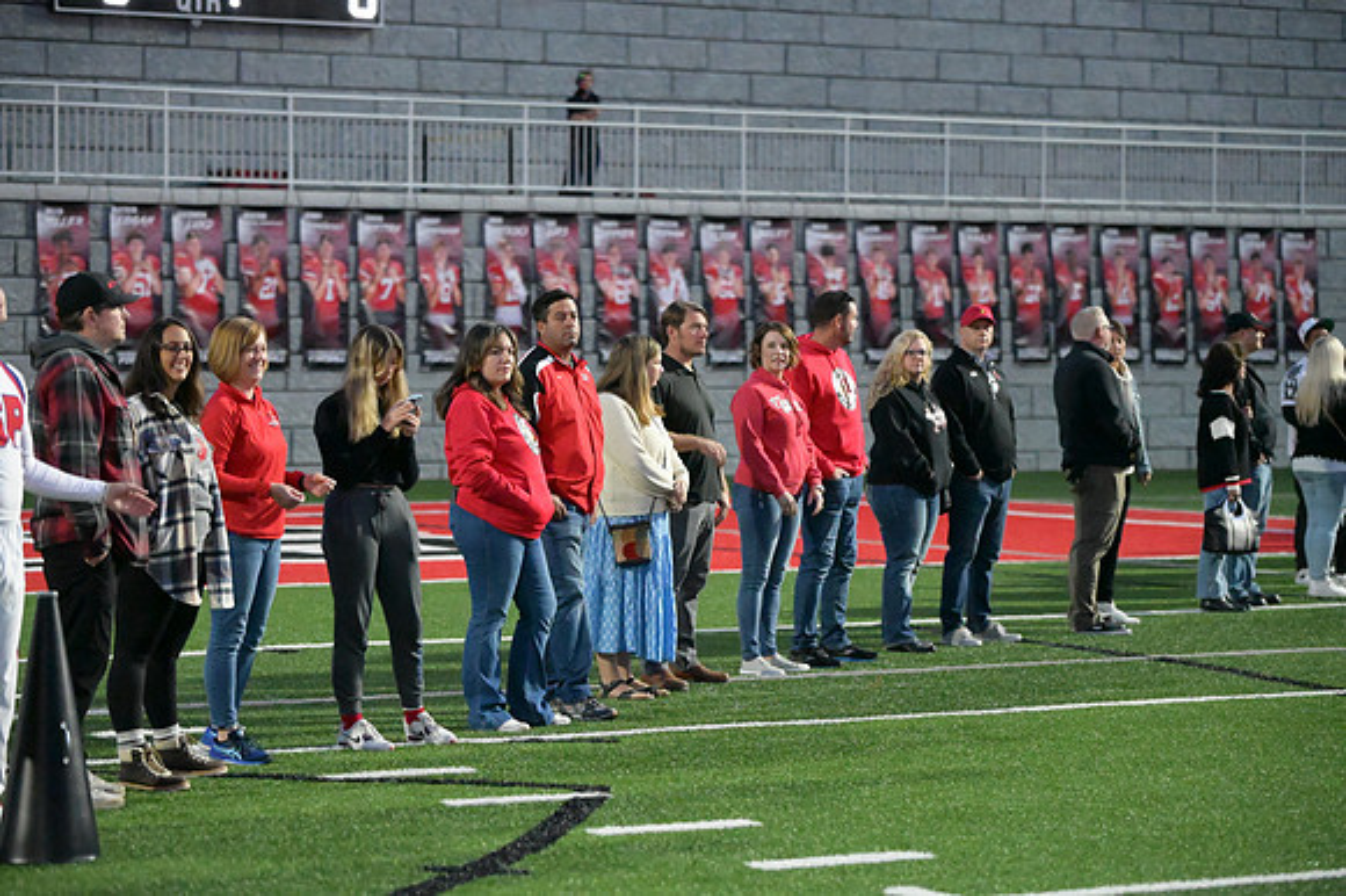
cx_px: 673
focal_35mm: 105
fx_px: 3923
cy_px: 448
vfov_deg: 13.0
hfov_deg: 19.5
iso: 32000
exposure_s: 1/8000
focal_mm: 105
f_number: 2.8
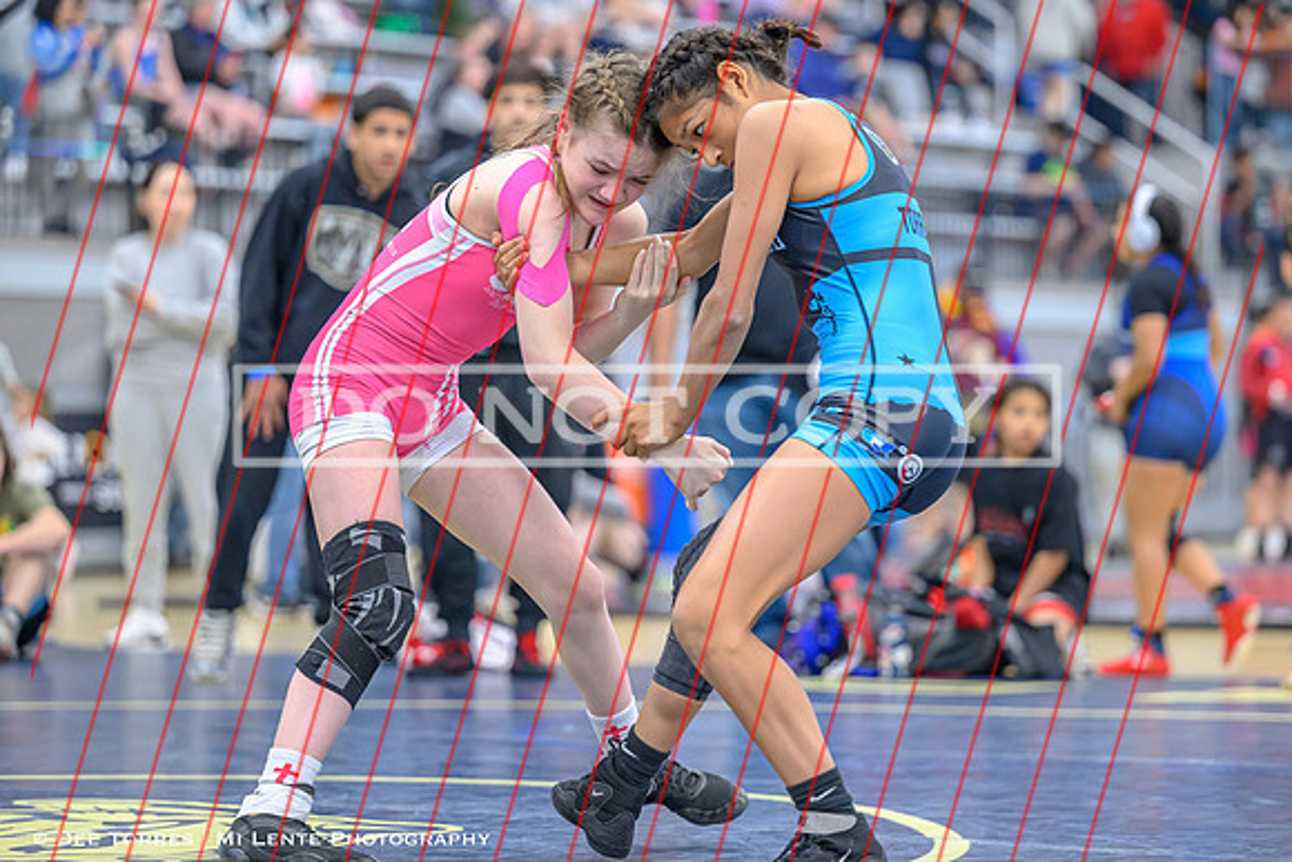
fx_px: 4872
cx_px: 638
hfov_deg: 15.1
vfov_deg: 10.1
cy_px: 375
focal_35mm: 136
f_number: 2.8
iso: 3200
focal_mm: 120
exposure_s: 1/640
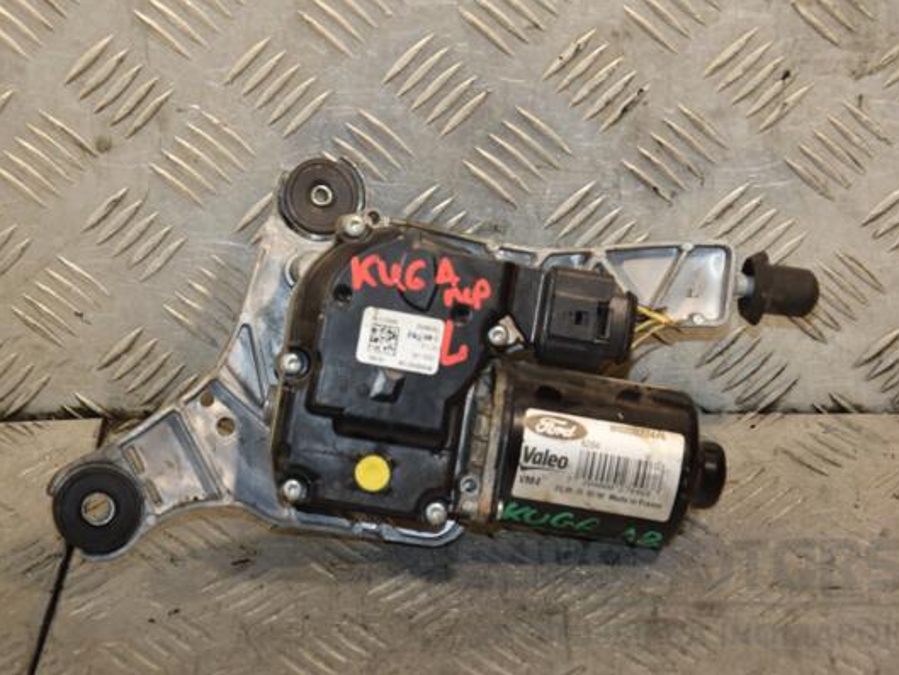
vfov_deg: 13.7
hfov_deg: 18.2
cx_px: 427
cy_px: 338
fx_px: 2805
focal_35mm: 108
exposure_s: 1/200
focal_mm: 66
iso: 800
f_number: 5.3
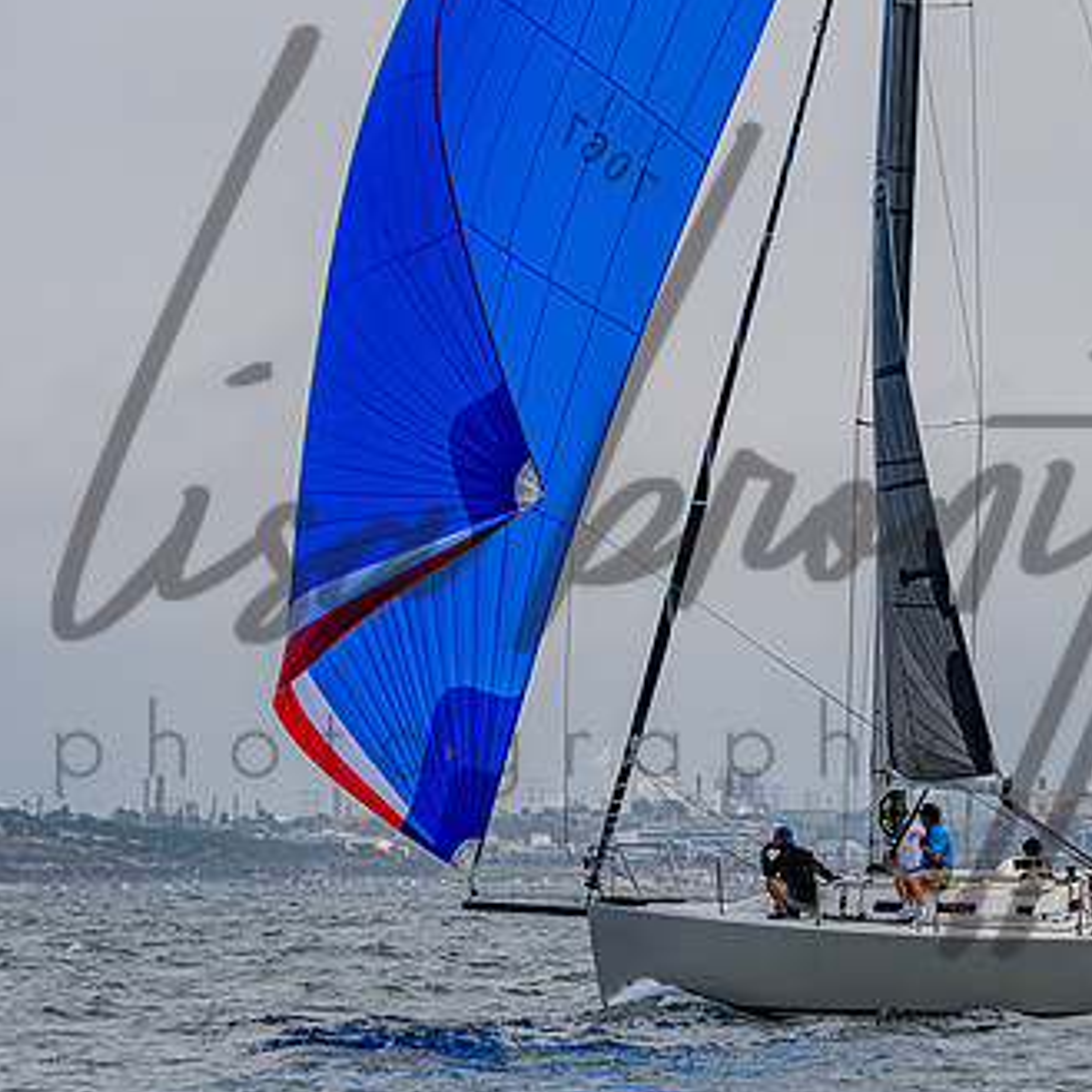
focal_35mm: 356
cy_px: 705
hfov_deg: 4.9
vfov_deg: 4.9
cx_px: 683
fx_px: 12706
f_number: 6.3
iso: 250
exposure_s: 1/1600
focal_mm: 180
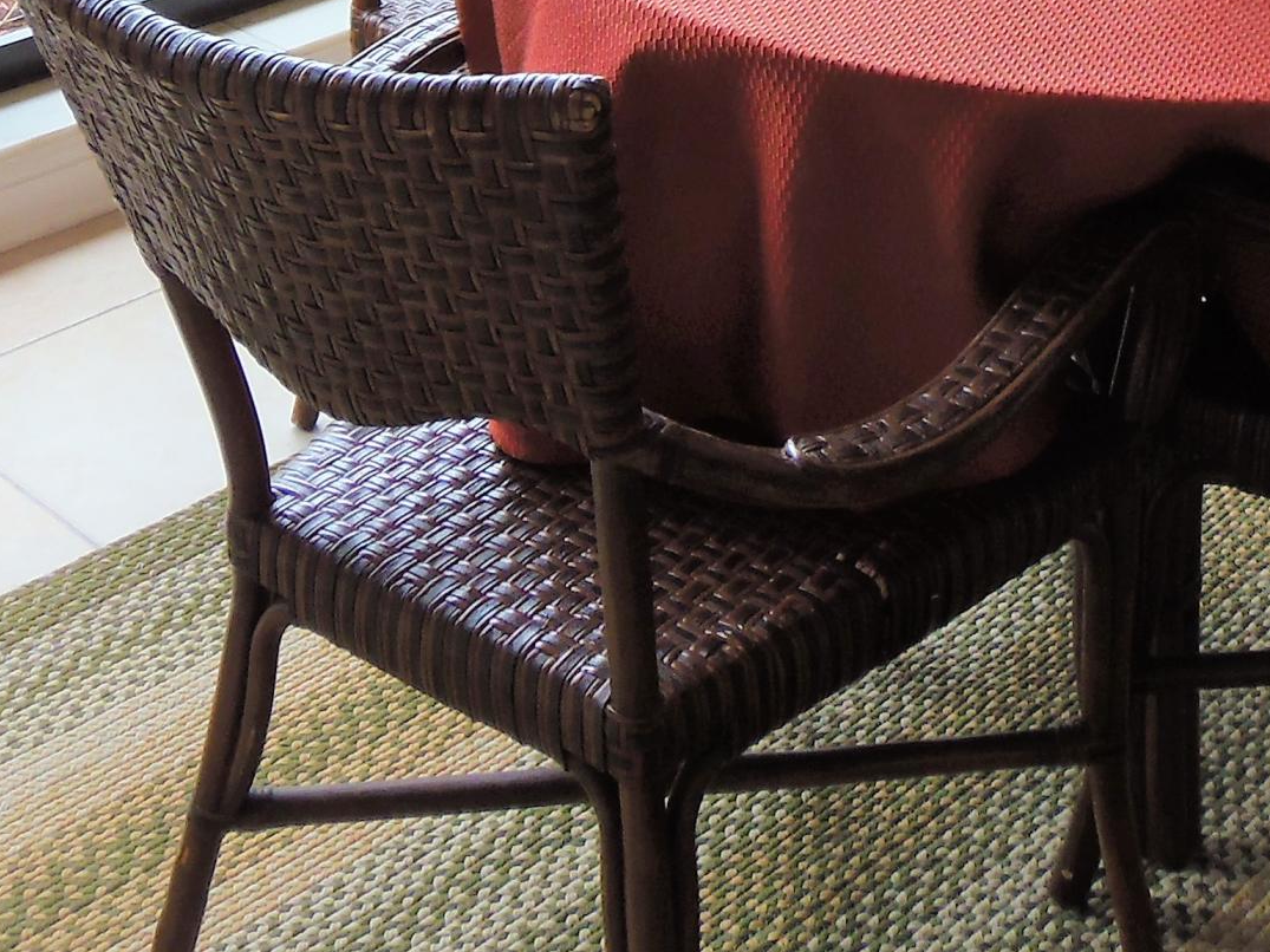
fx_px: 2458
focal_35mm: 67
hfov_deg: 28.9
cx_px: 744
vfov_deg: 19.7
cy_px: -365
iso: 64
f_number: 2.9
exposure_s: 1/30
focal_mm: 4.3
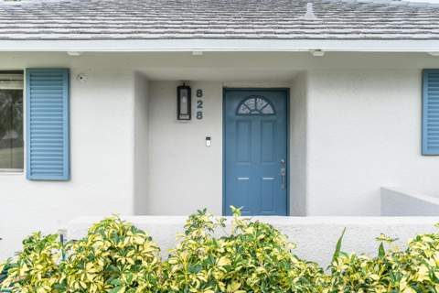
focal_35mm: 34
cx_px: 222
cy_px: 142
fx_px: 409
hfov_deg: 56.5
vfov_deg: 39.4
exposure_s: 1/100
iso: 100
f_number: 6.3
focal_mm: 32
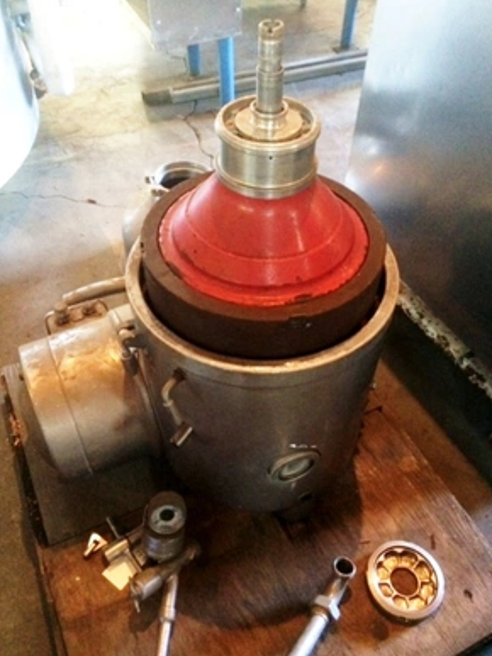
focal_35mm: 31
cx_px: 248
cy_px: 332
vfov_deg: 58.4
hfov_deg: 45.4
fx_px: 588
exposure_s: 1/15
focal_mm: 4.12
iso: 500
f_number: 2.2
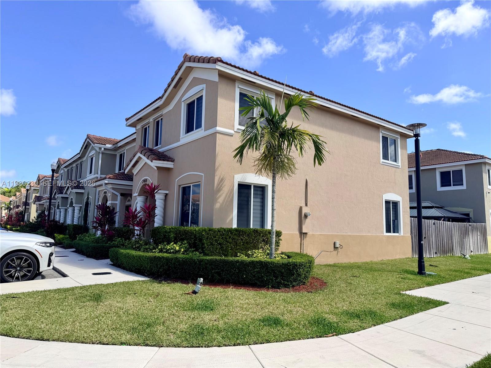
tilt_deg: +9.4
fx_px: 340
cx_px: 246
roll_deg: -1.2
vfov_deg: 56.8
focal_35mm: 24
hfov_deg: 71.6
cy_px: 184
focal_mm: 6.76
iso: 80
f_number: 1.78
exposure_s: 1/3759
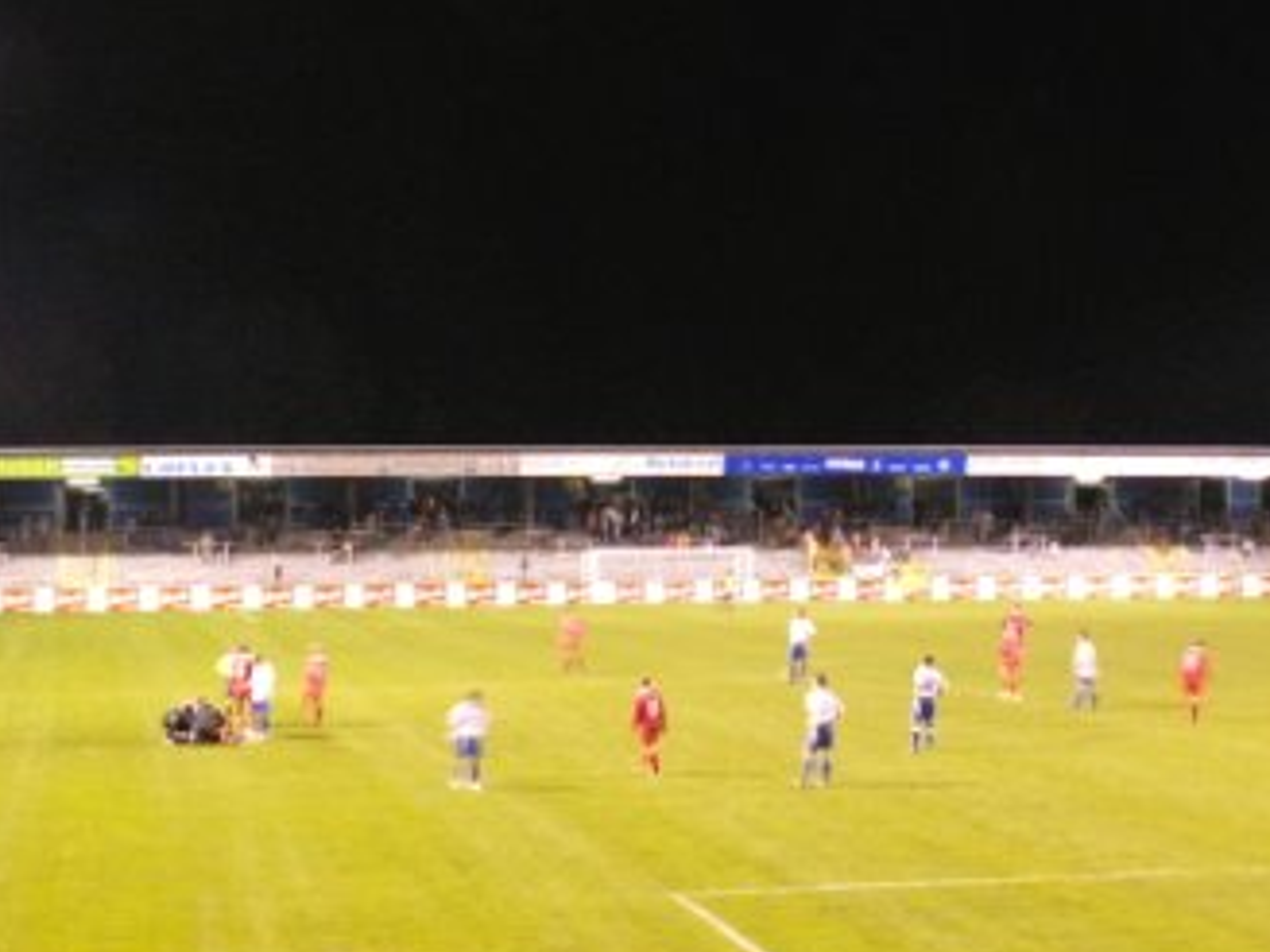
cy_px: 577
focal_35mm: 64
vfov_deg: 22.9
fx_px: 2348
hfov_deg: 30.3
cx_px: 647
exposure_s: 1/2.5
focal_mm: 5.86
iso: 160
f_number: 4.5
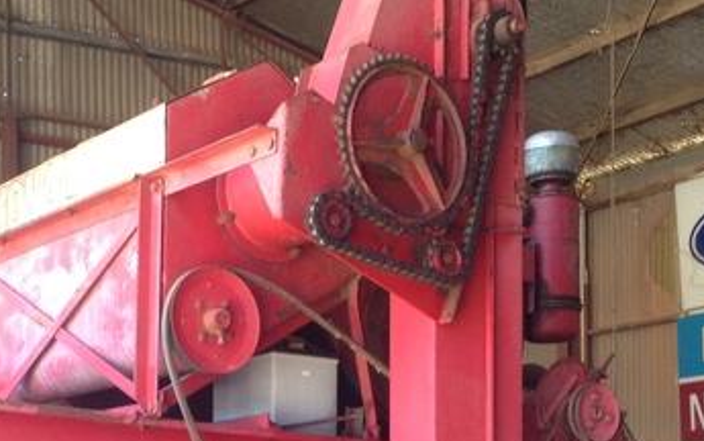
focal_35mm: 86
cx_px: 253
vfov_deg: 14.7
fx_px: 1651
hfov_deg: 24.0
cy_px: 545
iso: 64
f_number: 2.4
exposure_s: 1/60
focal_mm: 4.28
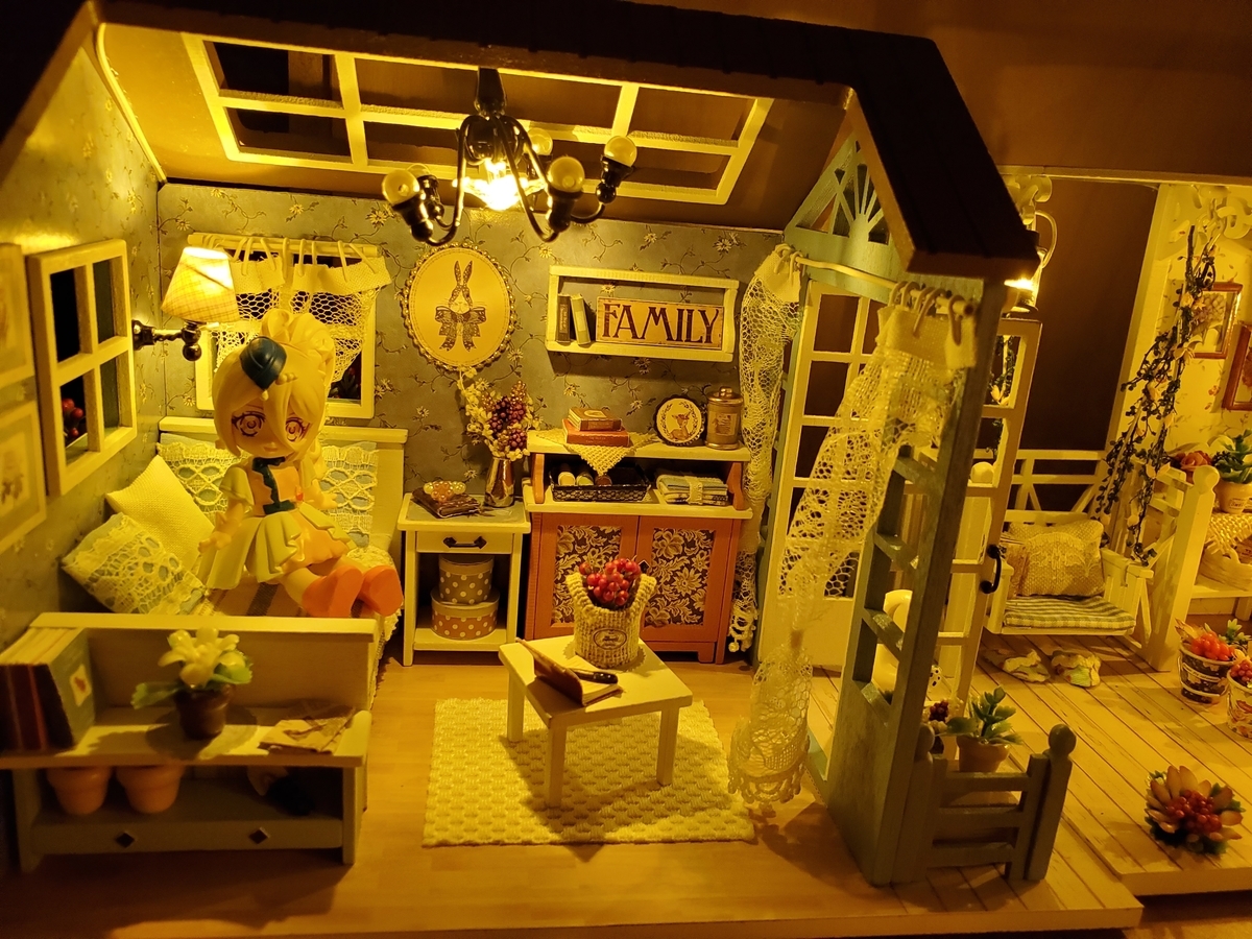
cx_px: 626
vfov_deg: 53.1
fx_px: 940
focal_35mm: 26
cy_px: 470
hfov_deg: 67.3
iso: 320
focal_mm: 4.3
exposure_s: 1/50
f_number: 2.4
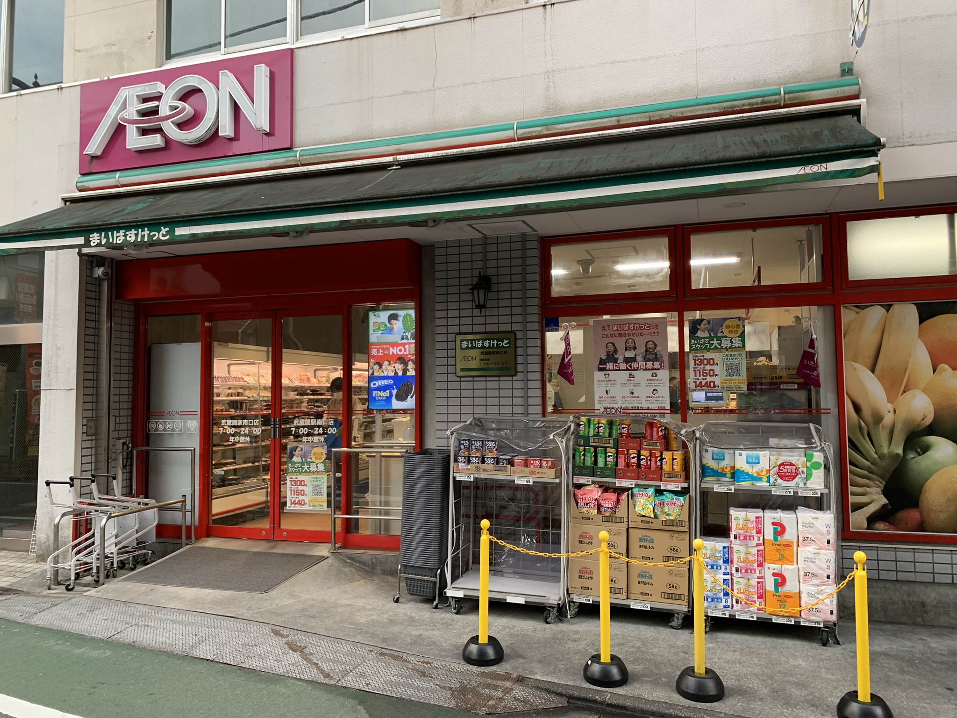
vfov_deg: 53.1
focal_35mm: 26
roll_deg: +1.1
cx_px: 478
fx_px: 719
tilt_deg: +3.5
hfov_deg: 67.3
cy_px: 359
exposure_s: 1/121
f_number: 1.8
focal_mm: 4.25
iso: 80
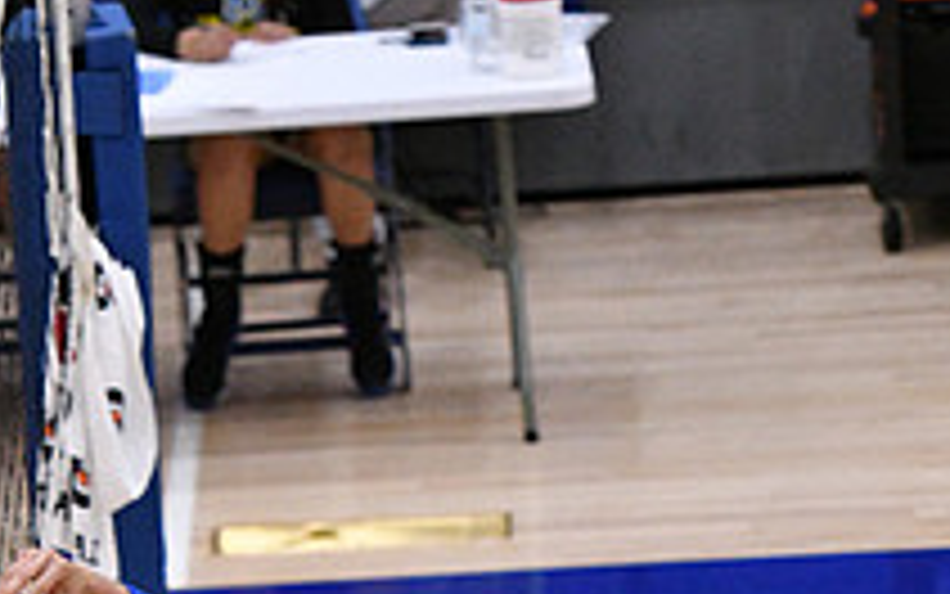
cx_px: 452
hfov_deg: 4.1
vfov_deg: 2.5
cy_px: 1152
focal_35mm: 514
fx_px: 13311
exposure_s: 1/1250
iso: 6400
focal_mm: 122
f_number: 3.2
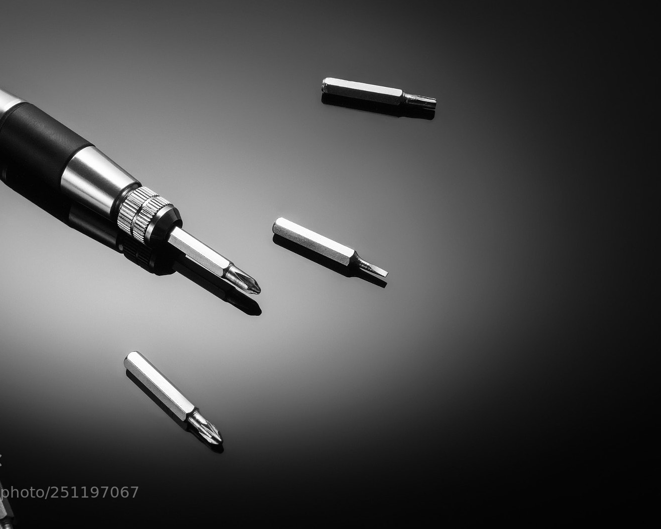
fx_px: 1330
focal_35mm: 68
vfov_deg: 22.5
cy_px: 265
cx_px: 277
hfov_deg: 27.9
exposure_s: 30
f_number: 16
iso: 200
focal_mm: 40
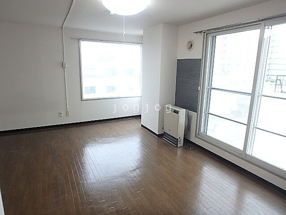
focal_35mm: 21
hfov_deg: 79.0
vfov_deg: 63.4
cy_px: 108
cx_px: 143
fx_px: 174
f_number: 3.5
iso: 250
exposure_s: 1/30
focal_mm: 3.7
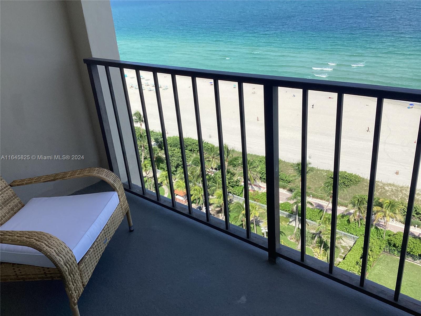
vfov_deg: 45.4
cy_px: 158
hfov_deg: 58.4
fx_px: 377
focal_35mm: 31
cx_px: 210
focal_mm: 3.3
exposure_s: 1/1431
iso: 25
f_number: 2.4
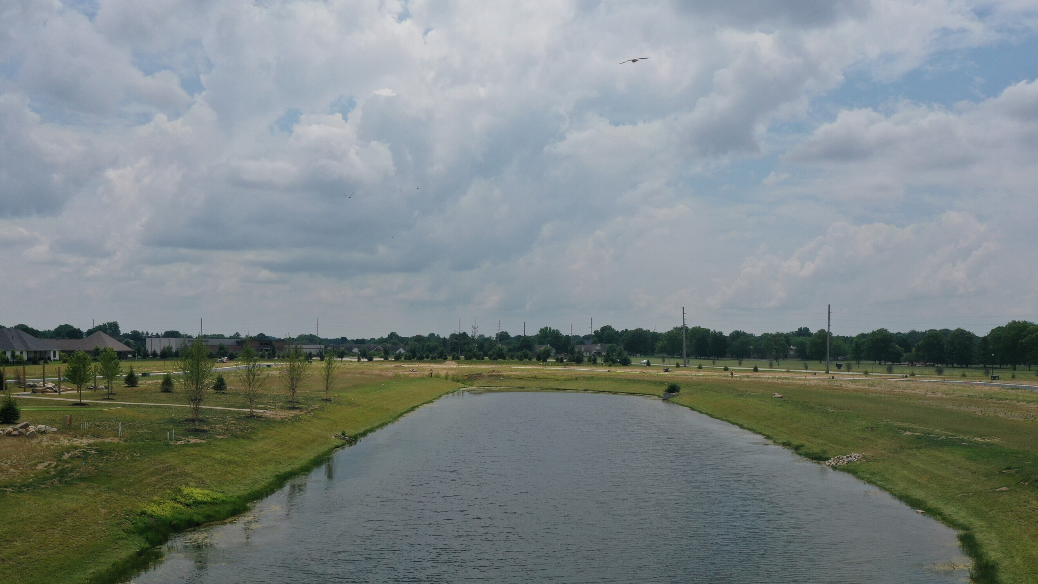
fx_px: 936
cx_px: 564
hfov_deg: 57.9
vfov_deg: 34.4
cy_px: 383
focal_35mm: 34
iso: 100
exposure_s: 1/800
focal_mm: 10.26
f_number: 7.1
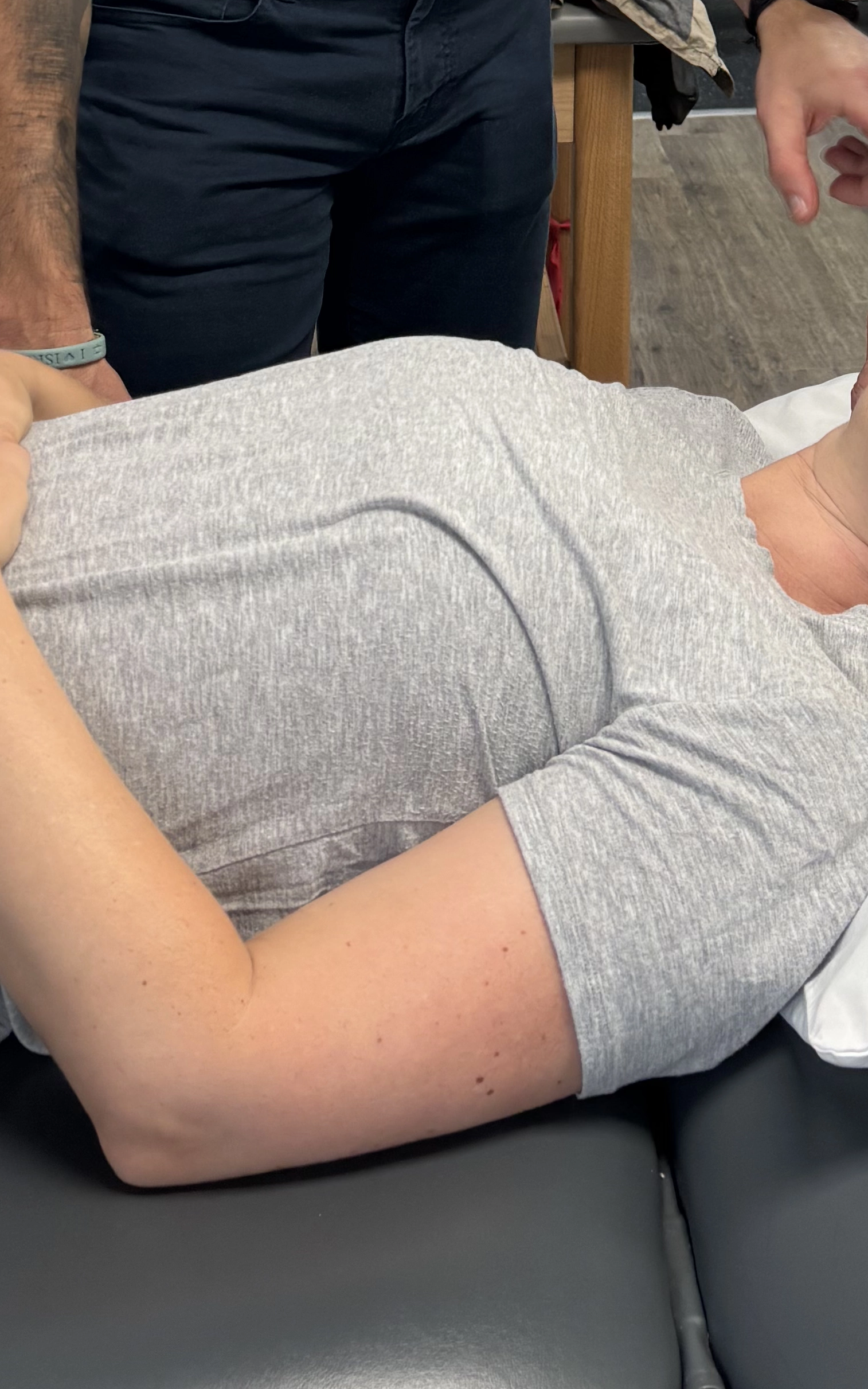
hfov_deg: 19.5
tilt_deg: -10.3
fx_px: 2460
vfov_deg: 28.6
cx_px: 827
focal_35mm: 65
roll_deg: -1.5
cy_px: -139
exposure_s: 1/120
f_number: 1.6
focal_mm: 5.96
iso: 125
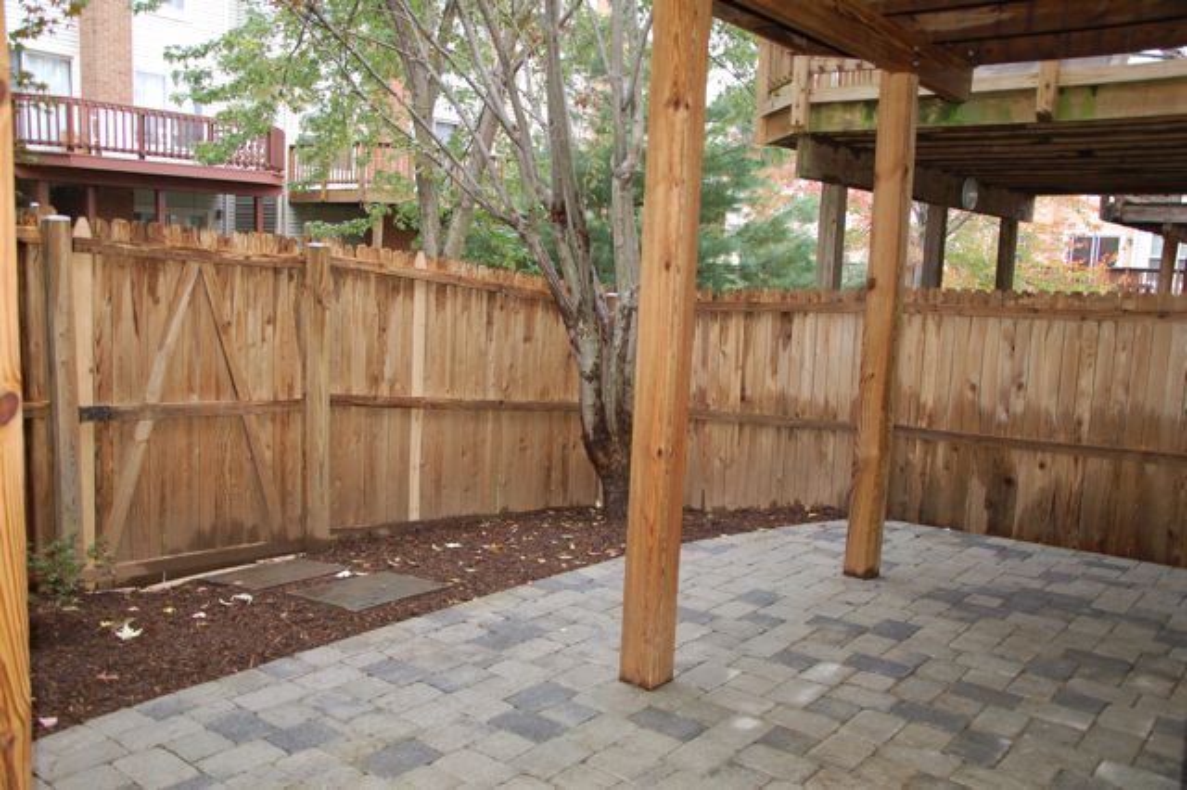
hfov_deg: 59.5
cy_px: 395
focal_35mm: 32
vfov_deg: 41.7
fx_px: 1038
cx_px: 594
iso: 500
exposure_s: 1/60
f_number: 3.8
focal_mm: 21
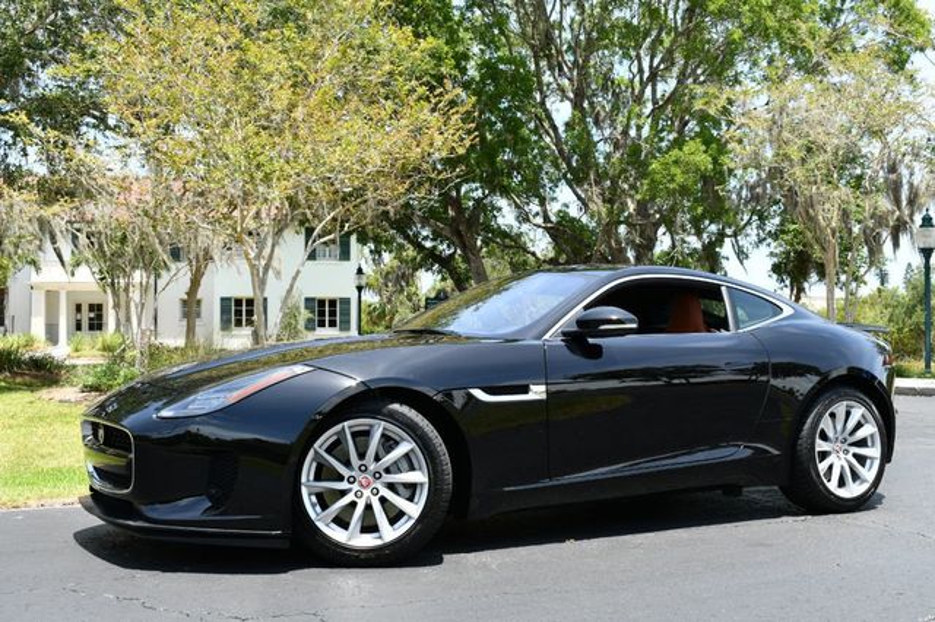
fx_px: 1090
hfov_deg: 46.4
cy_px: 311
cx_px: 468
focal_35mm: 42
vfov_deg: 31.9
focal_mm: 28
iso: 200
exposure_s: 1/250
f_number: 8
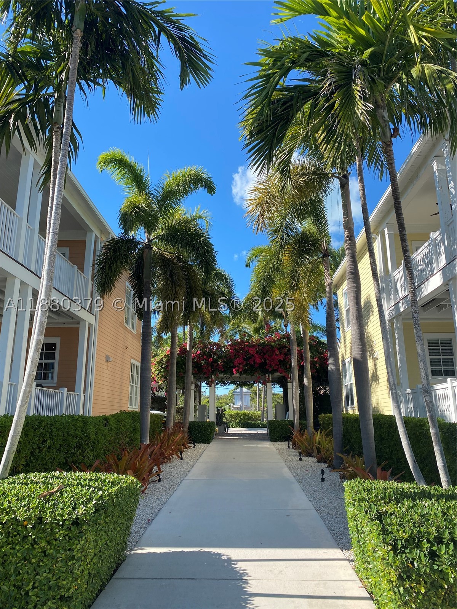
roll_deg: -0.3
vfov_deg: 67.3
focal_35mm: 26
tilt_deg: +14.9
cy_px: 304
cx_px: 228
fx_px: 458
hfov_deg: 53.1
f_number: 1.8
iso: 32
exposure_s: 1/1124
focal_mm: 4.25
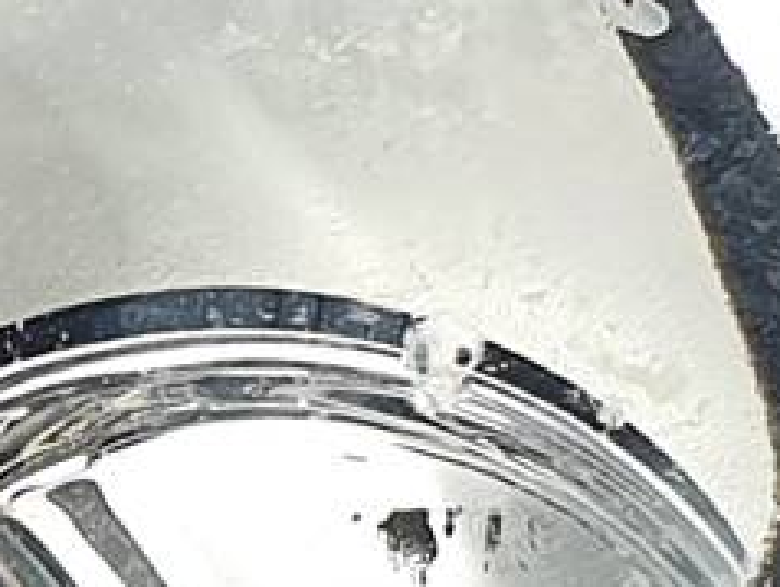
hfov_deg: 12.0
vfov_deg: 9.4
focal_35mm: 157
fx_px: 3541
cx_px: -377
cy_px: 590
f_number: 2.4
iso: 50
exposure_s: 1/125
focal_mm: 4.3
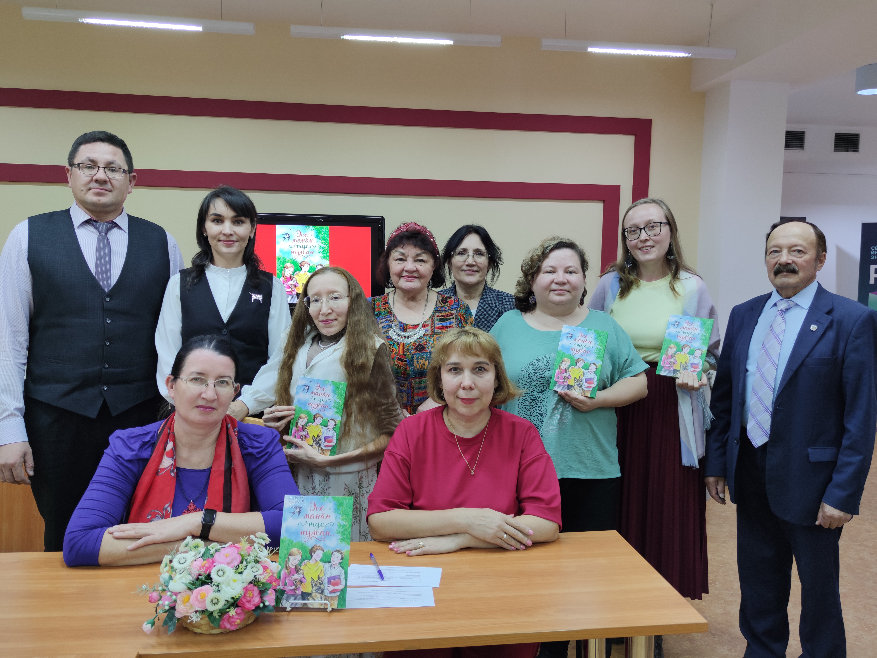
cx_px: 438
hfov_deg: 71.6
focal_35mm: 24
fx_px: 608
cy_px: 329
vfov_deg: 56.8
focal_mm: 6.72
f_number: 1.69
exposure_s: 1/50
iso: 204
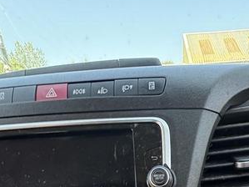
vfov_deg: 26.5
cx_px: 186
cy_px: 268
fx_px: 302
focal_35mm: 42
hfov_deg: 43.4
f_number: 2.2
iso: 160
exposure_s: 1/99
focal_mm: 2.22
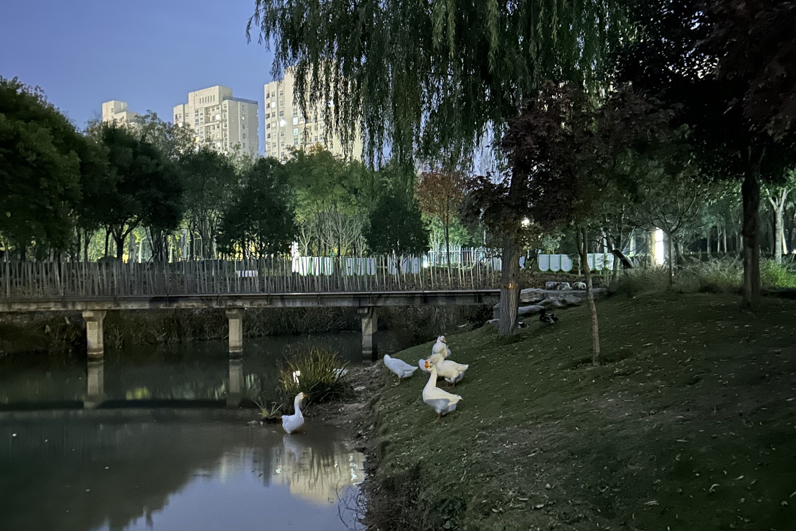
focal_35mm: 37
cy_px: 290
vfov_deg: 35.9
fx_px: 818
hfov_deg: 51.9
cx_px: 395
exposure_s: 1/2
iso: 1250
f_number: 1.5
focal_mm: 5.7
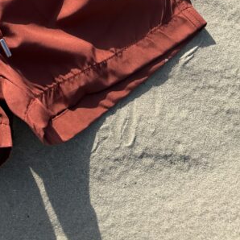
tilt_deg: -54.5
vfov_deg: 20.7
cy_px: -143
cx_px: 43
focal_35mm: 68
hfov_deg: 24.9
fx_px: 533
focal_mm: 6.76
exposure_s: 1/3279
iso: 80
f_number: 1.78
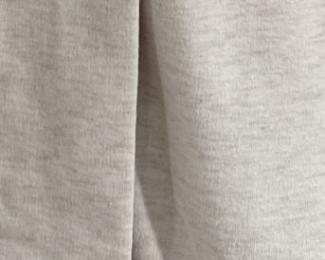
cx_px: -8
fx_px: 1346
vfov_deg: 9.5
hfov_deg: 13.6
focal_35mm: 140
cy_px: -410
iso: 160
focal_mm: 6.86
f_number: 1.78
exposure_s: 1/60
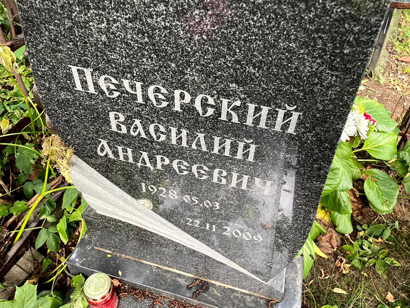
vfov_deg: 53.1
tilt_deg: -45.8
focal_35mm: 26
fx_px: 308
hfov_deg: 67.3
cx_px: 205
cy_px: 154
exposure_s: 1/60
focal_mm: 4.2
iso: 320
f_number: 1.6
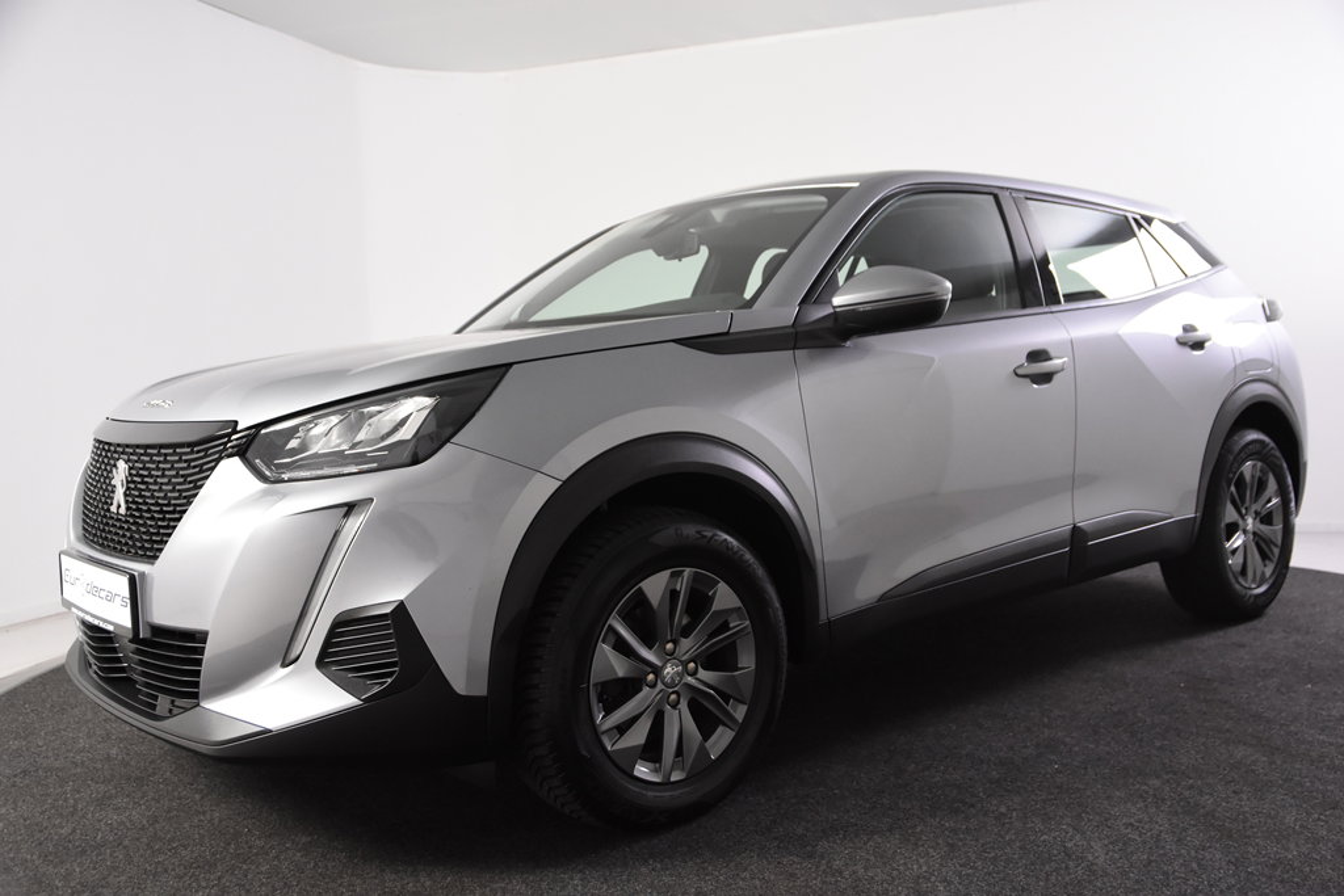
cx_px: 672
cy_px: 448
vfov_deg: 40.0
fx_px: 1232
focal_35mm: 33
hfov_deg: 57.2
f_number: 4.5
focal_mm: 22
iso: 1600
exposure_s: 1/80
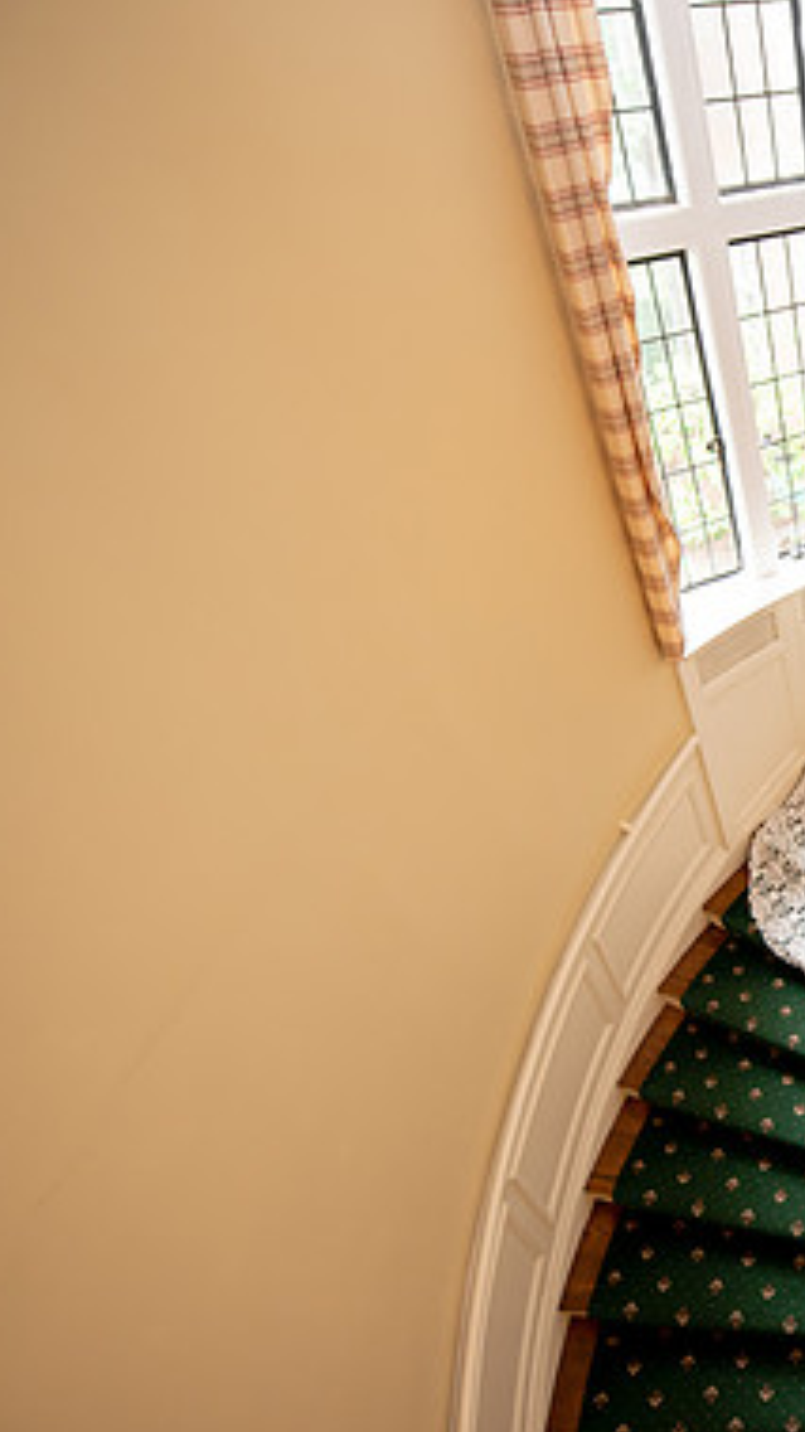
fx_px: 873
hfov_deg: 38.9
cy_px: 727
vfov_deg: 78.7
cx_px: 922
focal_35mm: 23
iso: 1000
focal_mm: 14
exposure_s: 1/125
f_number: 2.8
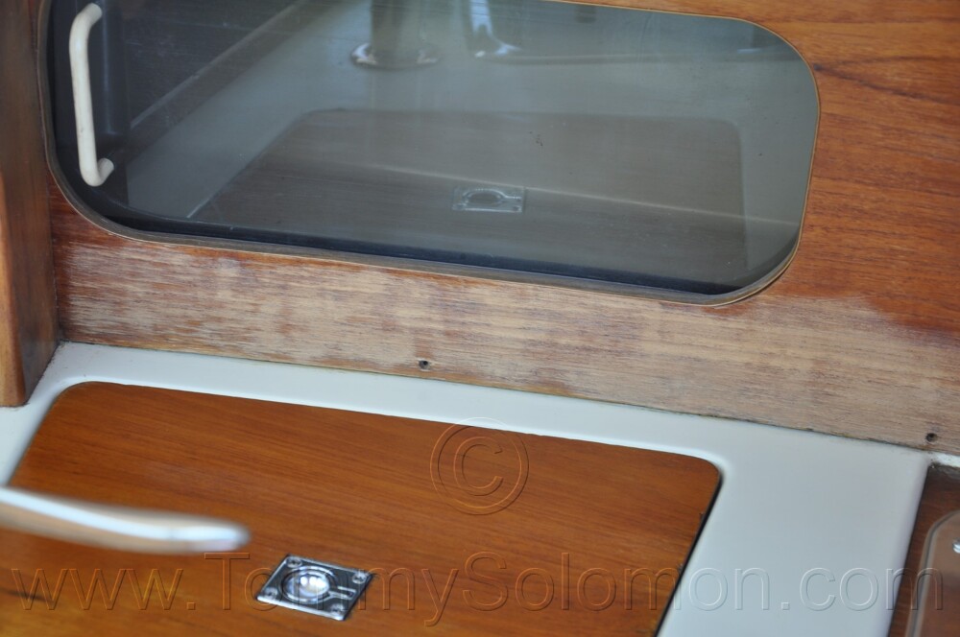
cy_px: 318
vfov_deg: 20.1
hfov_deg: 29.9
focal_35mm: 68
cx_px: 480
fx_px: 1798
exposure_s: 1/30
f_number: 5.6
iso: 320
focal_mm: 45
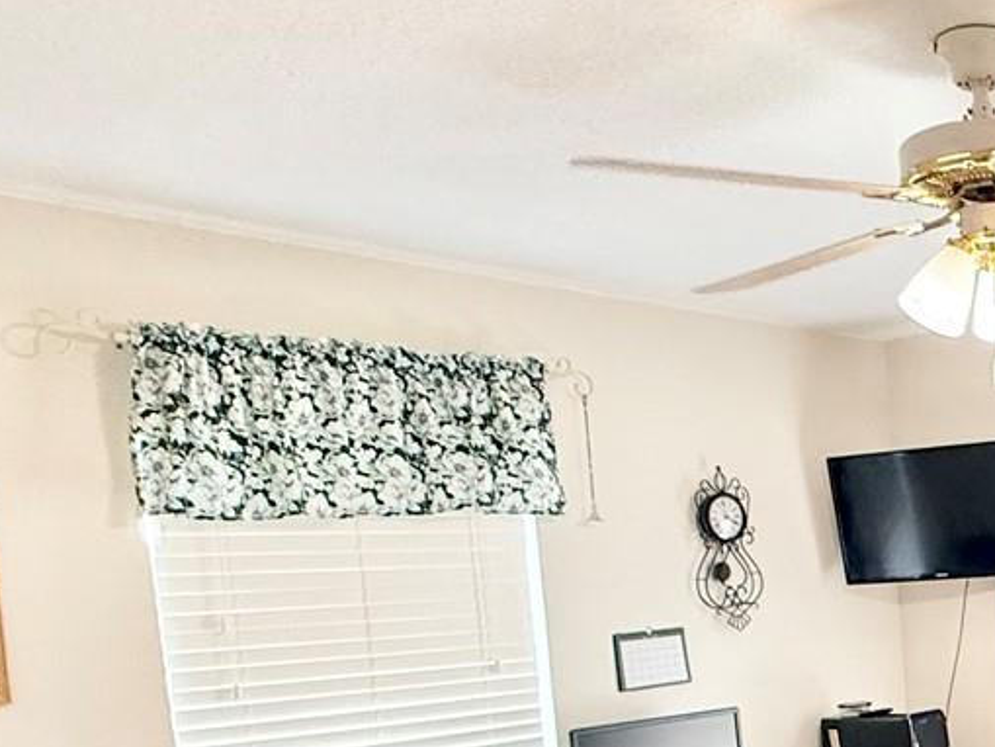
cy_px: 682
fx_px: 1265
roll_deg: +2.2
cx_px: 1112
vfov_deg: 31.3
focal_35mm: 44
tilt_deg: -5.2
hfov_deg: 36.0
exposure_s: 1/120
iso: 400
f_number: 2.2
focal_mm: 2.22
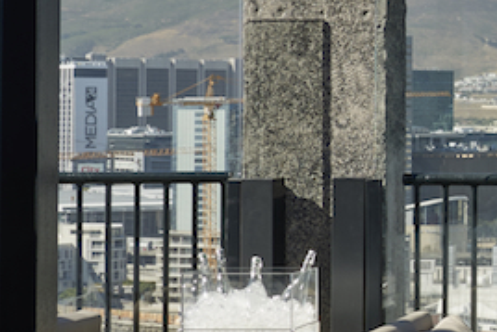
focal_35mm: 148
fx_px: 2044
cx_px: 847
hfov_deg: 12.8
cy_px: 95
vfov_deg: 9.3
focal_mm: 31
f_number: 13
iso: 100
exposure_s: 1/60
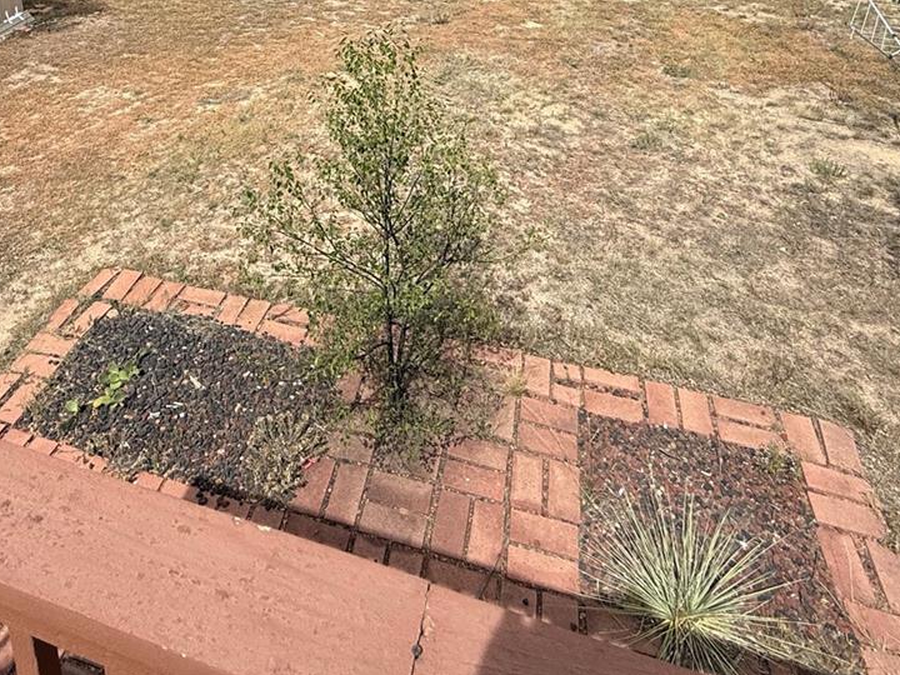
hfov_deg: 62.4
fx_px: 728
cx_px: 329
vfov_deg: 43.3
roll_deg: +1.0
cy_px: 14
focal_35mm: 28
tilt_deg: -17.9
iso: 50
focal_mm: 2.22
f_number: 2.2
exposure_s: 1/1901
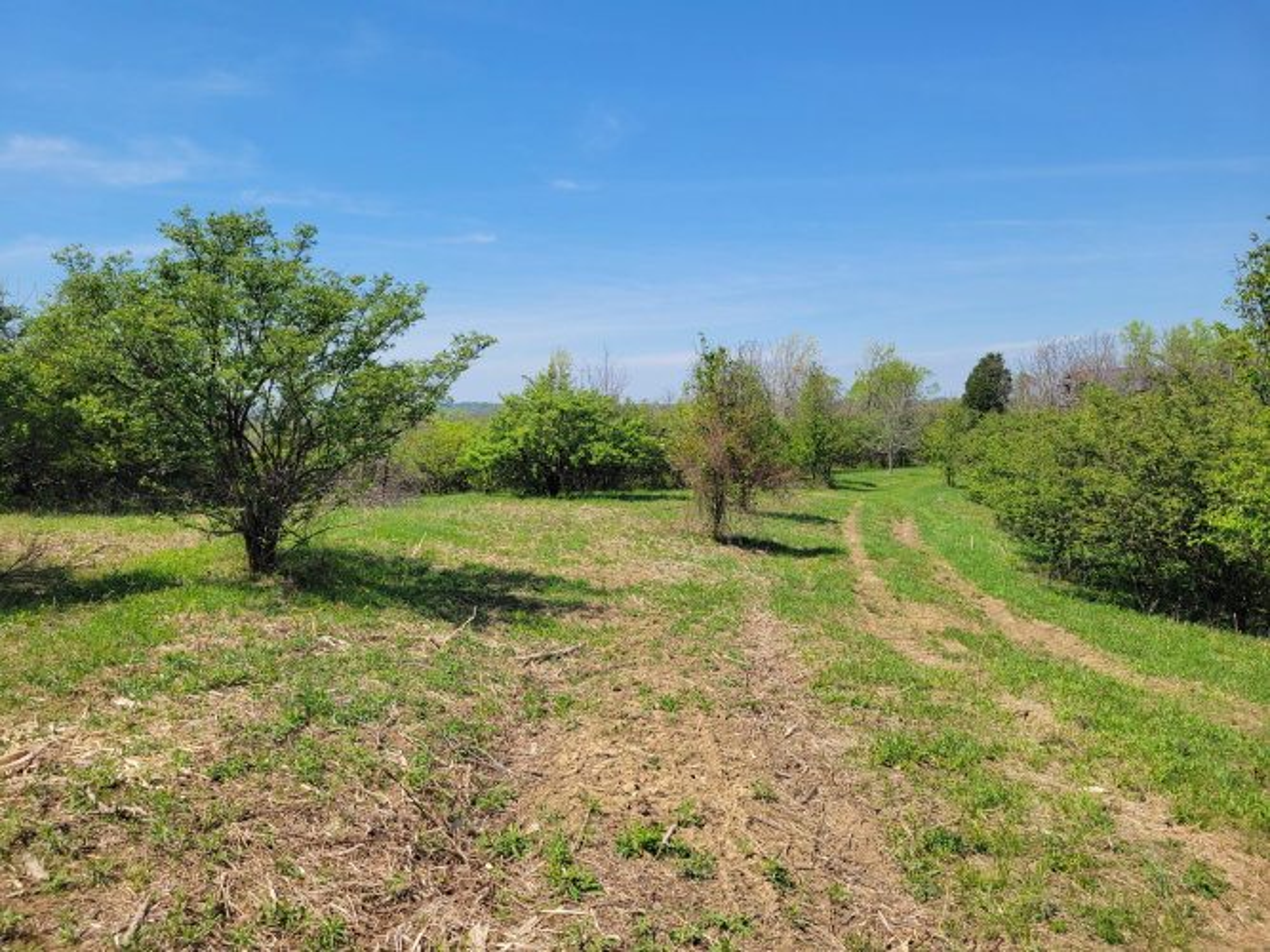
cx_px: 635
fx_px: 954
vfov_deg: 53.0
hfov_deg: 67.3
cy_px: 476
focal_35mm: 26
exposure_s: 1/2476
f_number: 1.8
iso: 40
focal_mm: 5.4
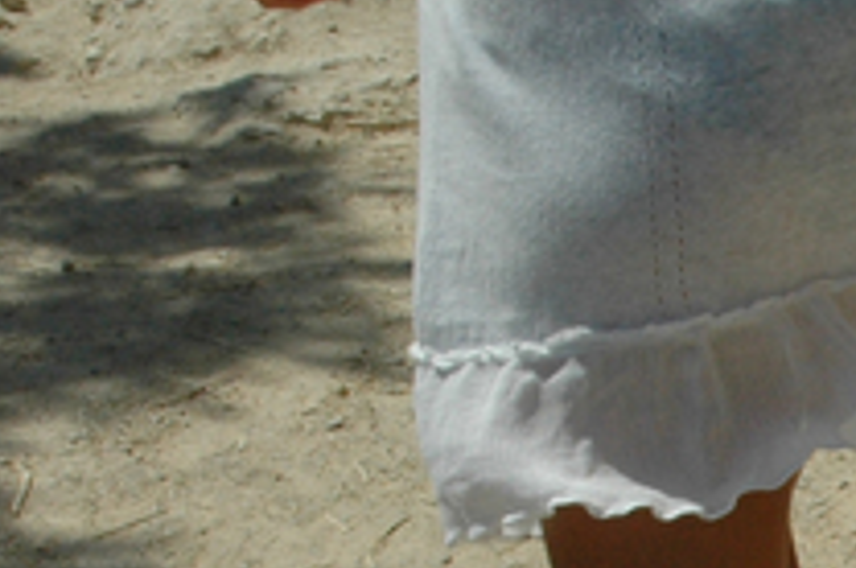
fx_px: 3086
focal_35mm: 130
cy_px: 920
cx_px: 1235
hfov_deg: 14.8
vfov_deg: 10.1
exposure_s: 1/640
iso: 400
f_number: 13
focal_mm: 18
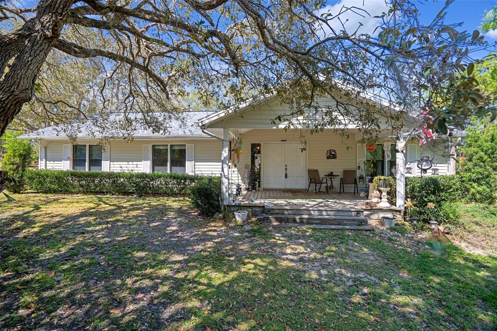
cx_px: 248
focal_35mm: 17
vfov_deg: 70.4
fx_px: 235
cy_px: 166
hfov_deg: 93.3
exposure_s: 1/80
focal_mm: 17
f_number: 9
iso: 320
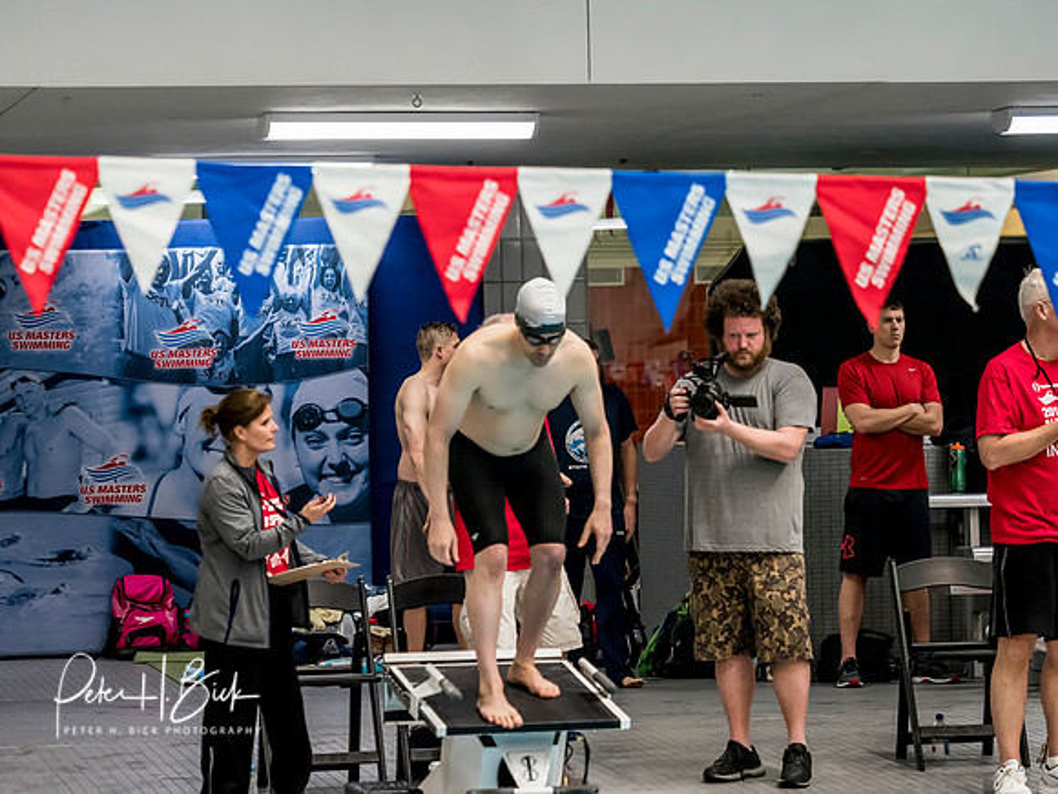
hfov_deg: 14.1
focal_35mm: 140
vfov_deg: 10.6
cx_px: 529
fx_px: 4279
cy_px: 397
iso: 3200
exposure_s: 1/640
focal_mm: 70
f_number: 2.8
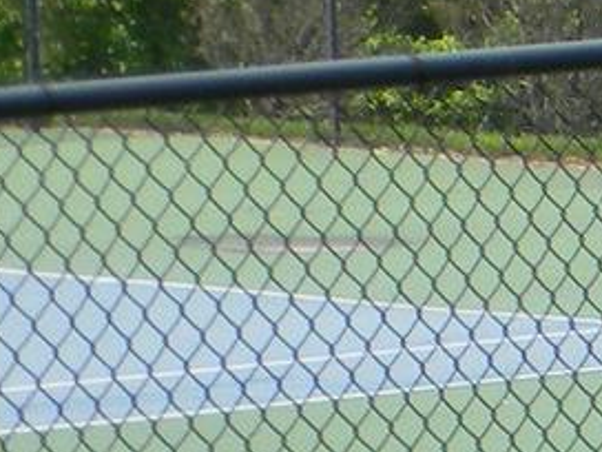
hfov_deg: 4.5
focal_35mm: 422
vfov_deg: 3.5
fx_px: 7339
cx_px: 1934
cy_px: 682
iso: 80
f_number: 4.1
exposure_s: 1/407
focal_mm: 10.1
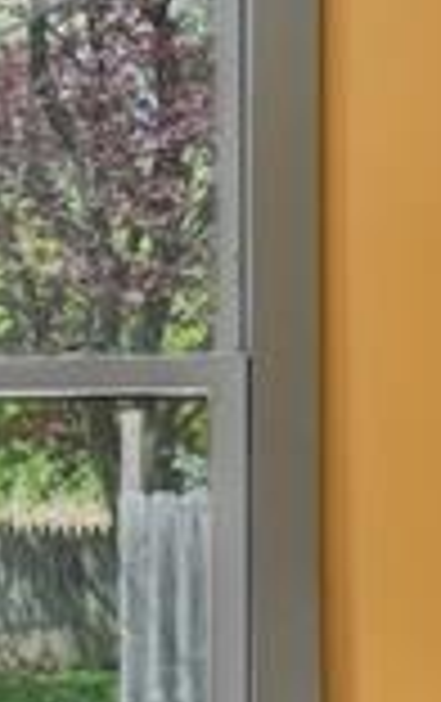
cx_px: -801
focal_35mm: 105
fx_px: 2018
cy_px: 477
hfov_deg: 10.0
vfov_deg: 19.7
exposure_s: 1/10
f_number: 13
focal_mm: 15.8
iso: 400
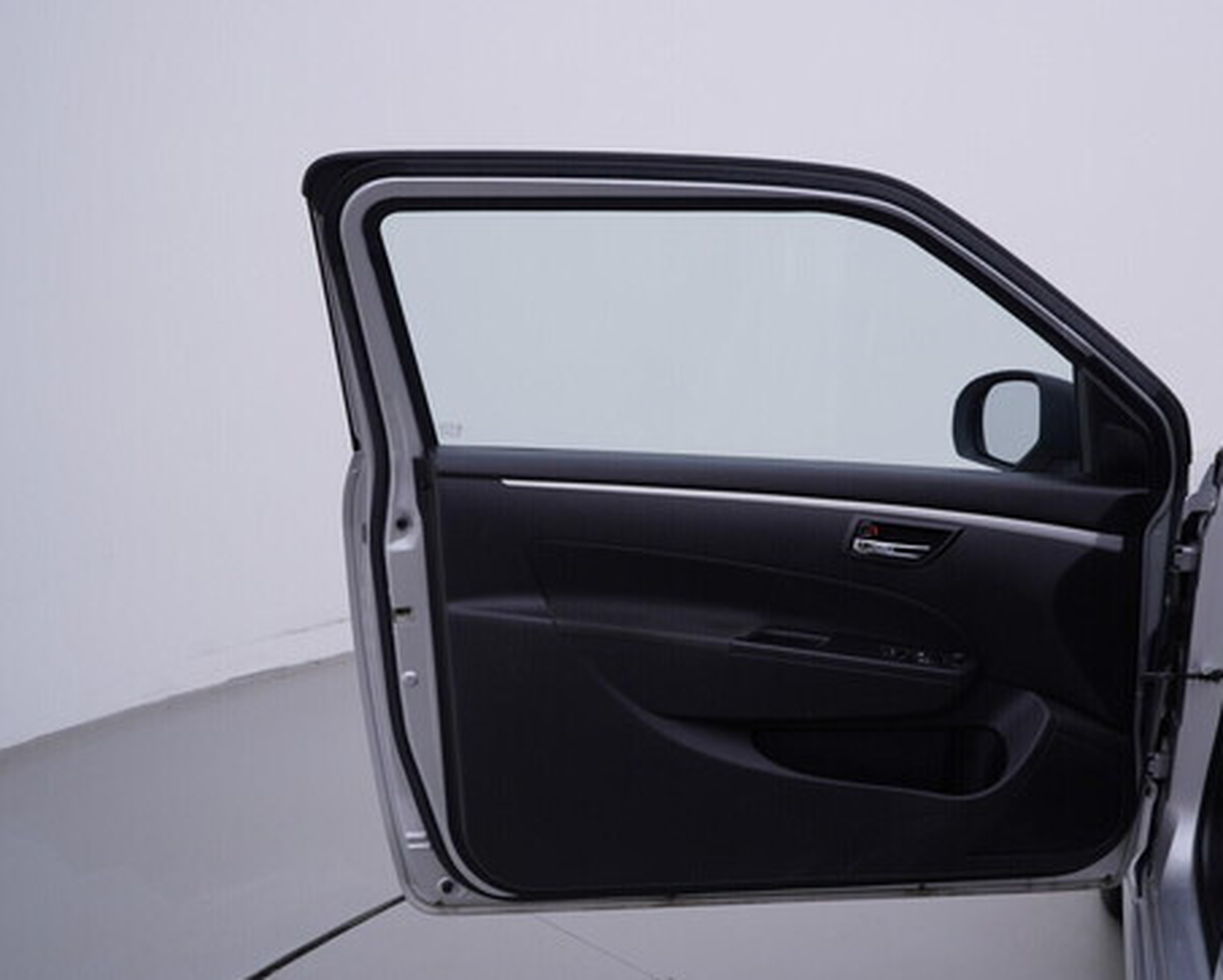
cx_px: 737
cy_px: 493
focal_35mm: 41
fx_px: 1485
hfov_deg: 44.5
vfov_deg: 36.5
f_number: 4.5
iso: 125
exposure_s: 1/80
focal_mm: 24
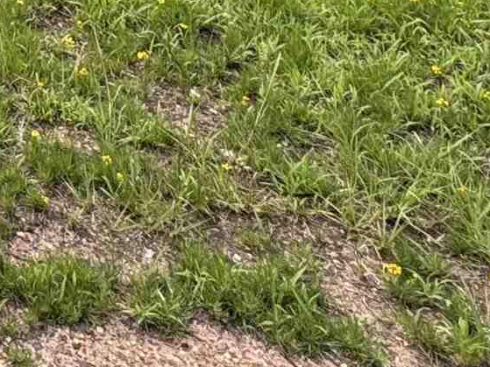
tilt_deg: +0.6
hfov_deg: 19.0
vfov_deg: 13.8
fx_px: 1090
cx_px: -403
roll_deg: +1.3
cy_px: -503
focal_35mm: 77
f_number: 2.2
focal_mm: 2.22
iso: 40
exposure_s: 1/130
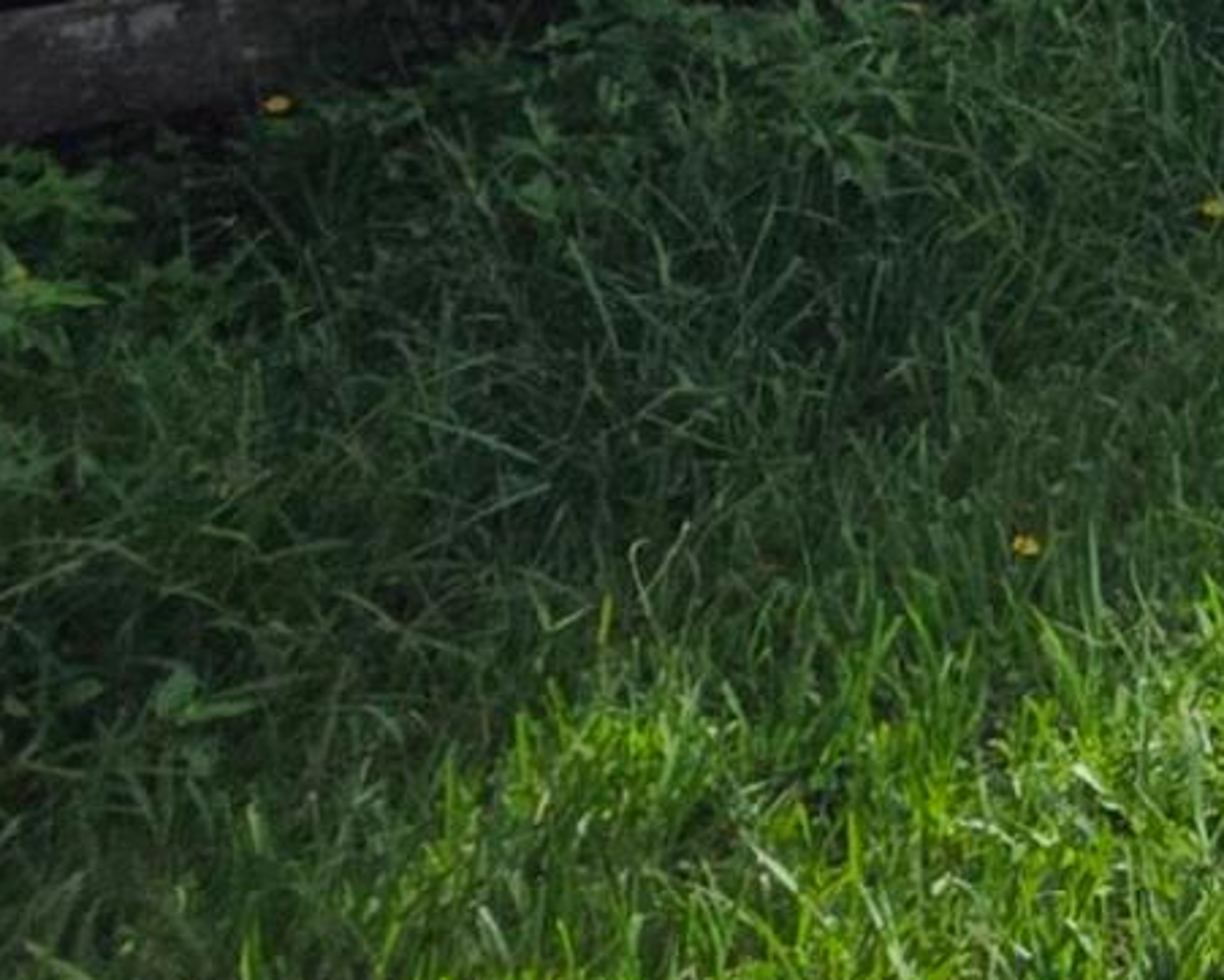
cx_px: 2578
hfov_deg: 16.5
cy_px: -869
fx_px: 2935
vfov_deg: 15.7
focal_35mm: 81
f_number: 1.9
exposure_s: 1/5271
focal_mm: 2.2
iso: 40
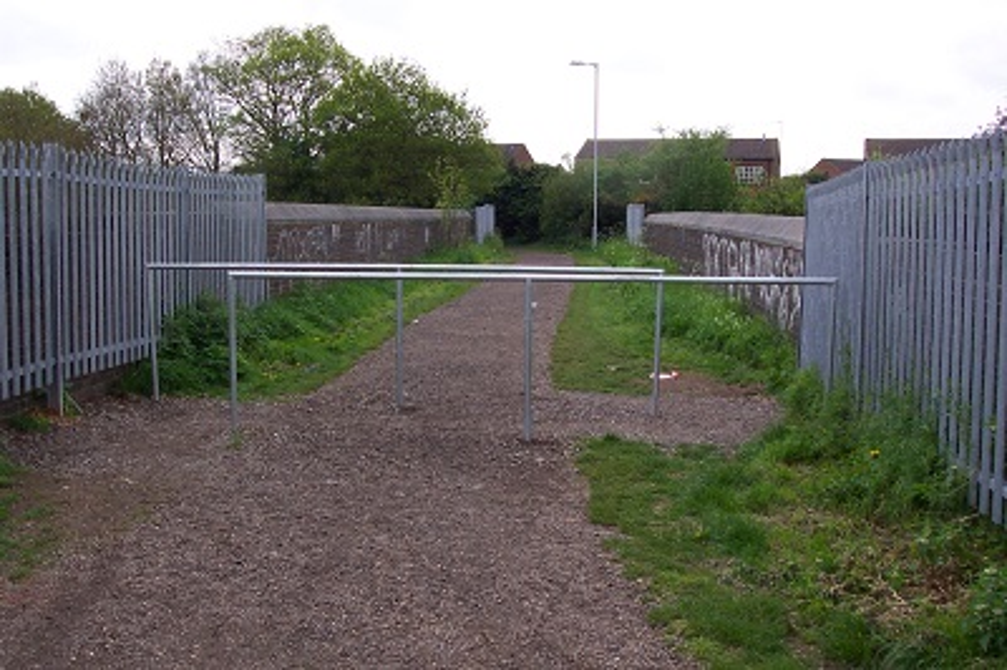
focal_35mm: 38
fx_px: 1062
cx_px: 504
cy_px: 335
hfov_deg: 50.7
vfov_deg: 35.0
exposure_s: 1/500
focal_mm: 8
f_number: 4.8
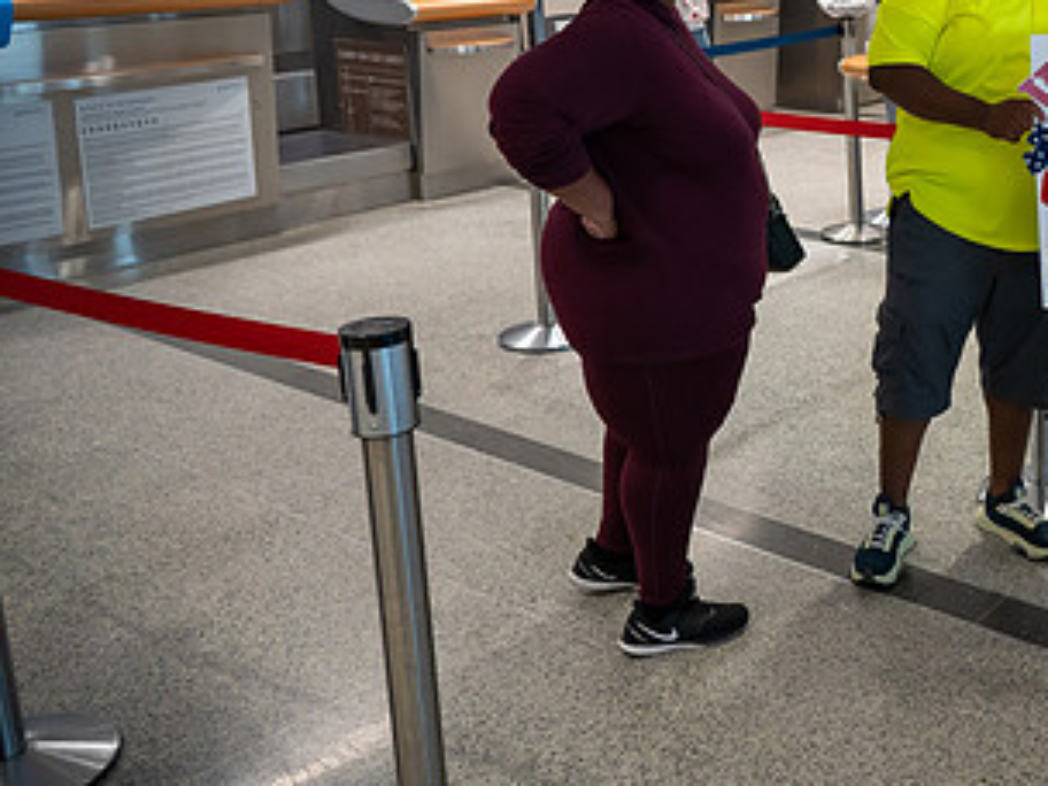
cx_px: 982
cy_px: 190
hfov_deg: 39.2
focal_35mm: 44
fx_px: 1332
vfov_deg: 32.2
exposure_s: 1/200
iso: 3600
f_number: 4
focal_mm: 24
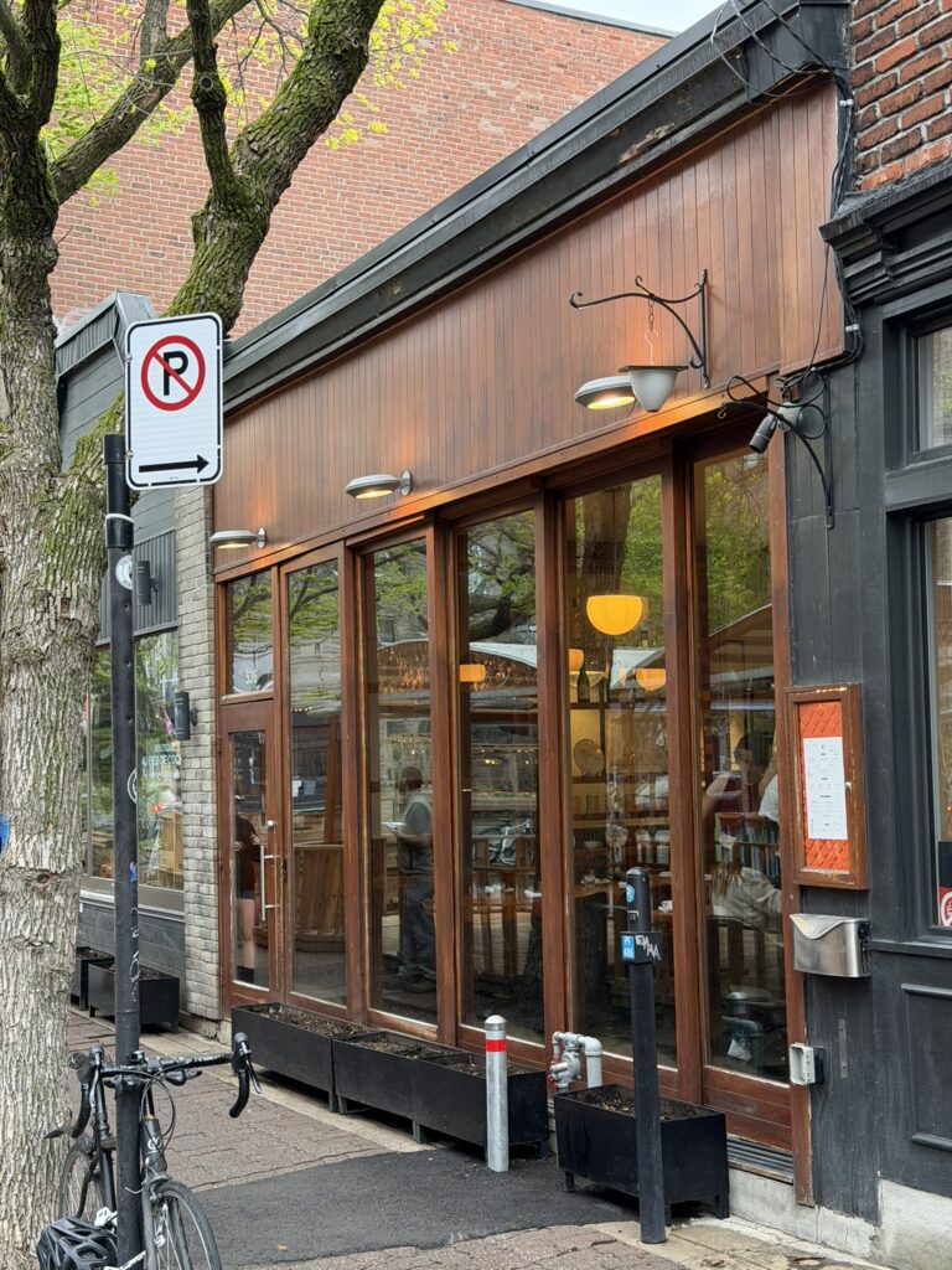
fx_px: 1760
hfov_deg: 30.3
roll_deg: +1.3
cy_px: 635
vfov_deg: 39.7
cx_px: 476
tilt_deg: +4.9
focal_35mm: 48
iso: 200
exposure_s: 1/60
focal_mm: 6.76
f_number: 1.78
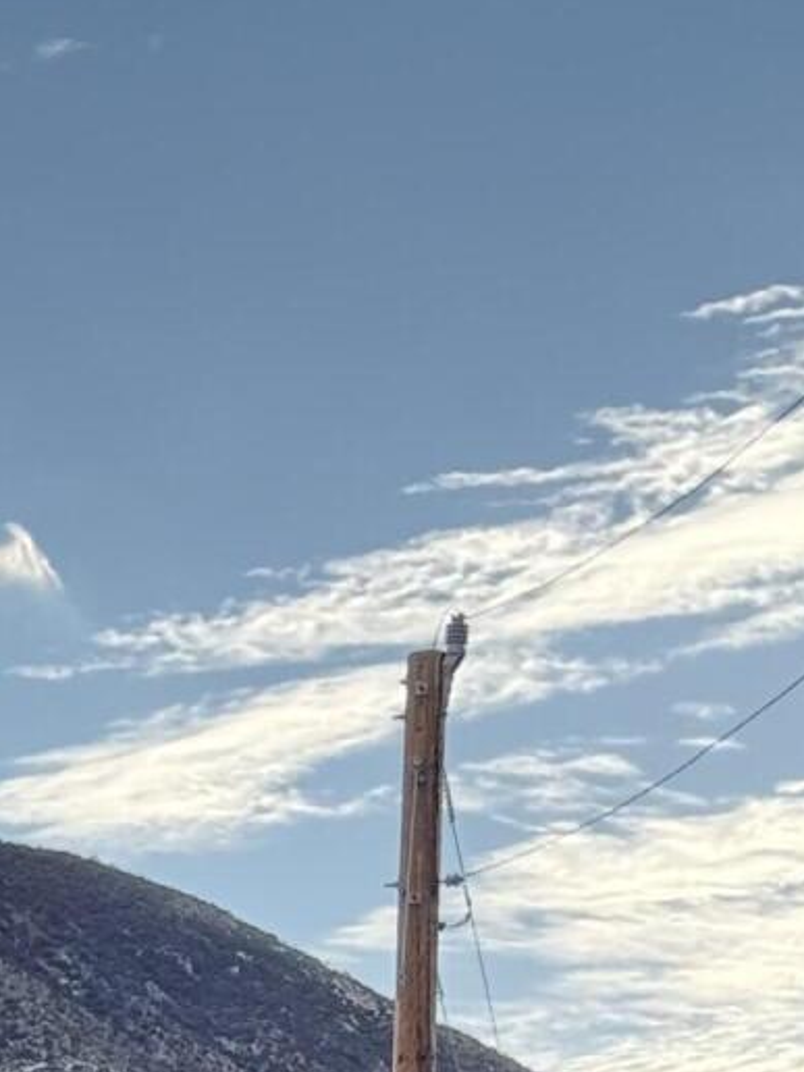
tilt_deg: +1.8
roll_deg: -3.0
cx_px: -671
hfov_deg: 7.7
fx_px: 5760
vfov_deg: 10.0
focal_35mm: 186
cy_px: 2053
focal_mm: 6.76
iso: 64
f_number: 1.78
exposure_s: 1/1429
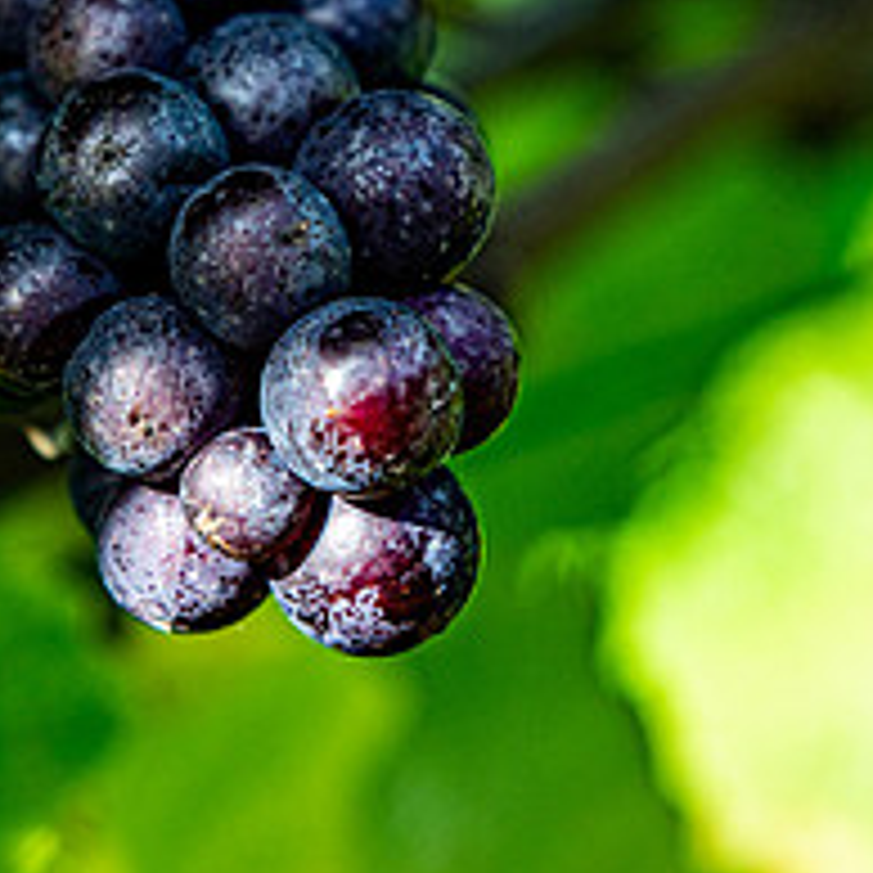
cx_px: 351
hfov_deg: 12.3
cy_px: 218
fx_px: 4052
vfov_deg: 12.3
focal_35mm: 142
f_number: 5.6
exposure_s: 1/500
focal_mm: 56
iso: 125
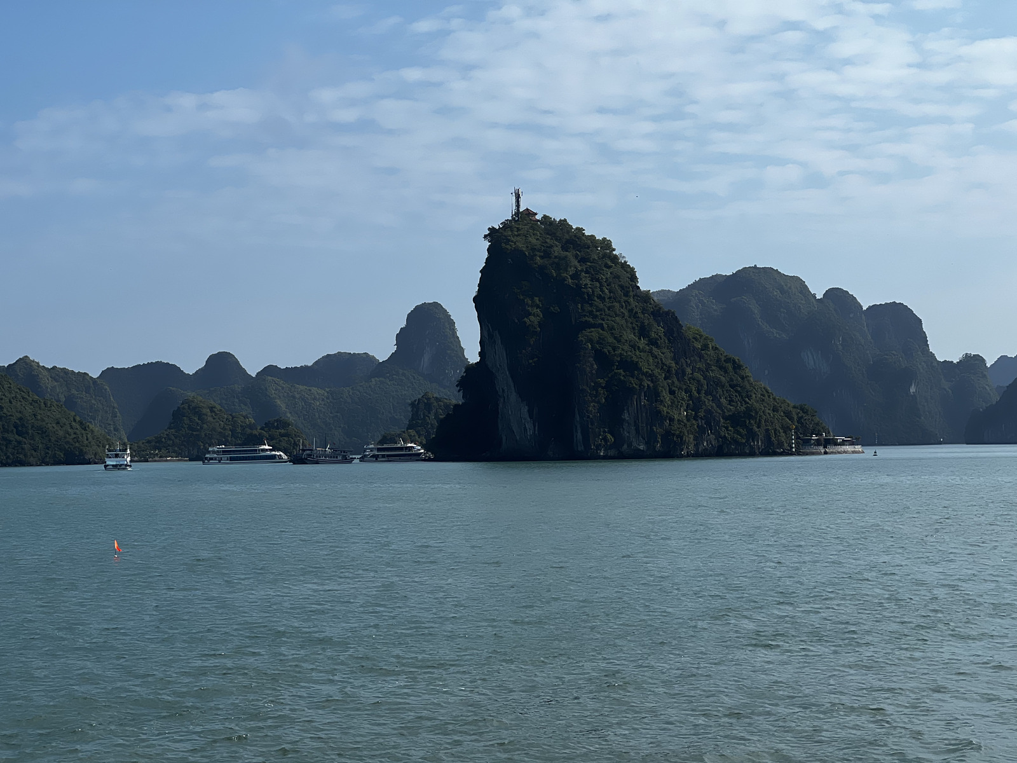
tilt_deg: +2.4
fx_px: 2262
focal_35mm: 77
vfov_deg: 19.1
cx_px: 508
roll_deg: +1.0
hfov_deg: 25.3
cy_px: 382
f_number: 2.8
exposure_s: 1/1393
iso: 32
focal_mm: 9
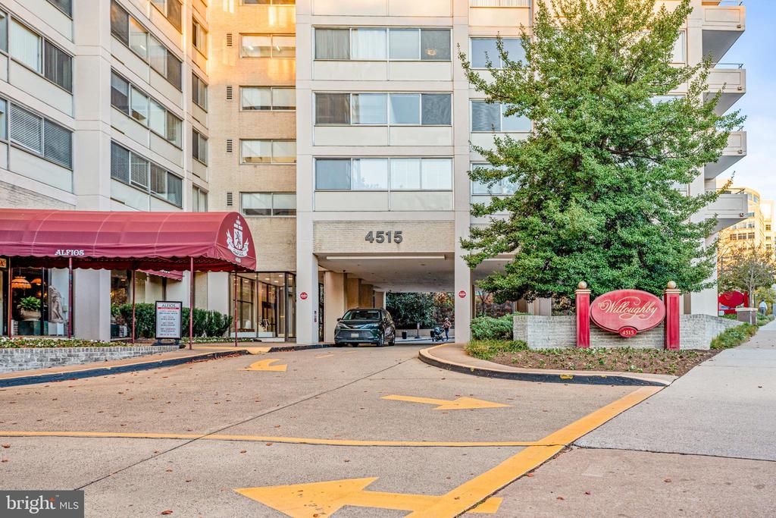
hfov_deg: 67.4
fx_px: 582
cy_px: 259
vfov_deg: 47.9
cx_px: 388
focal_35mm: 27
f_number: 3.5
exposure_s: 1/160
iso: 160
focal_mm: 27
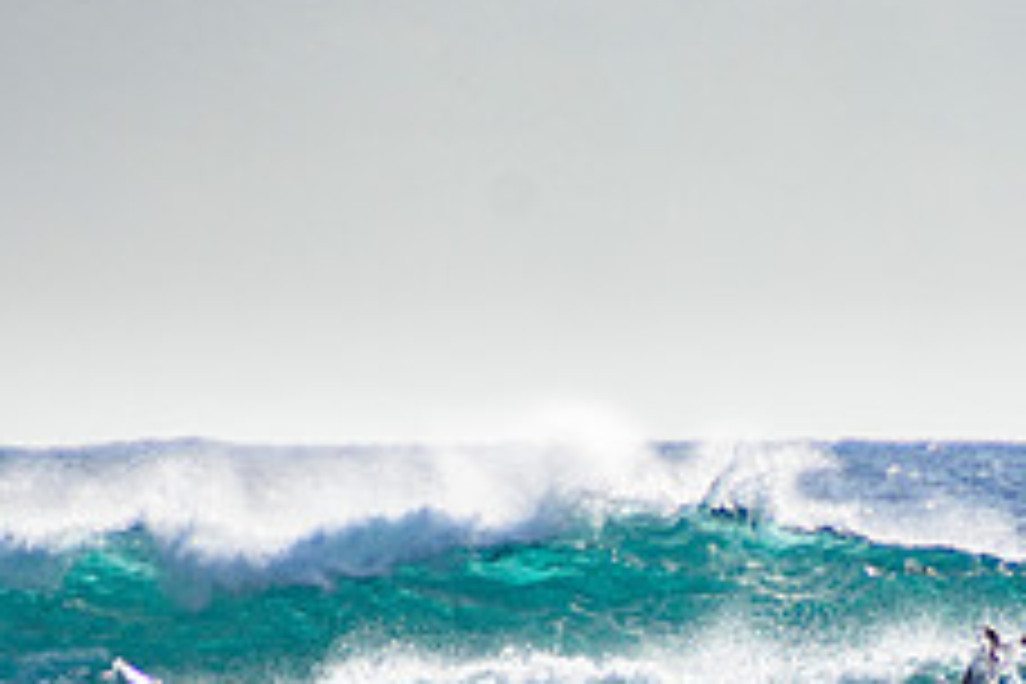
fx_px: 43516
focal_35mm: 1527
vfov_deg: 0.9
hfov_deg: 1.4
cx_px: 747
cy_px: 803
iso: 250
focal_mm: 400
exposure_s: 1/2000
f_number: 5.6
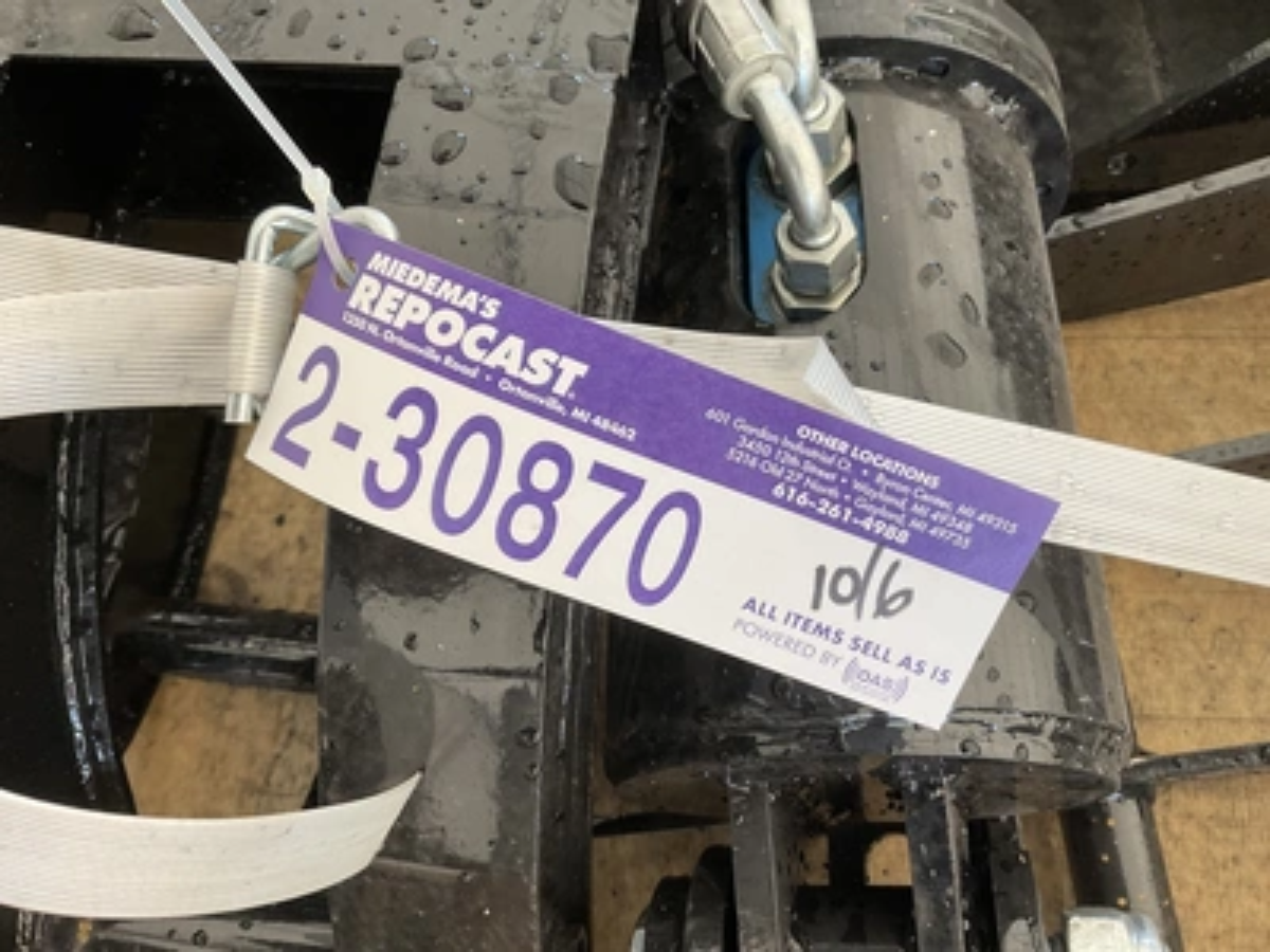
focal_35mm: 29
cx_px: 635
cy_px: 476
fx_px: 1064
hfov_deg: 61.7
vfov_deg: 48.2
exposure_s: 1/122
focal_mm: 3
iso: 40
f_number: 1.8
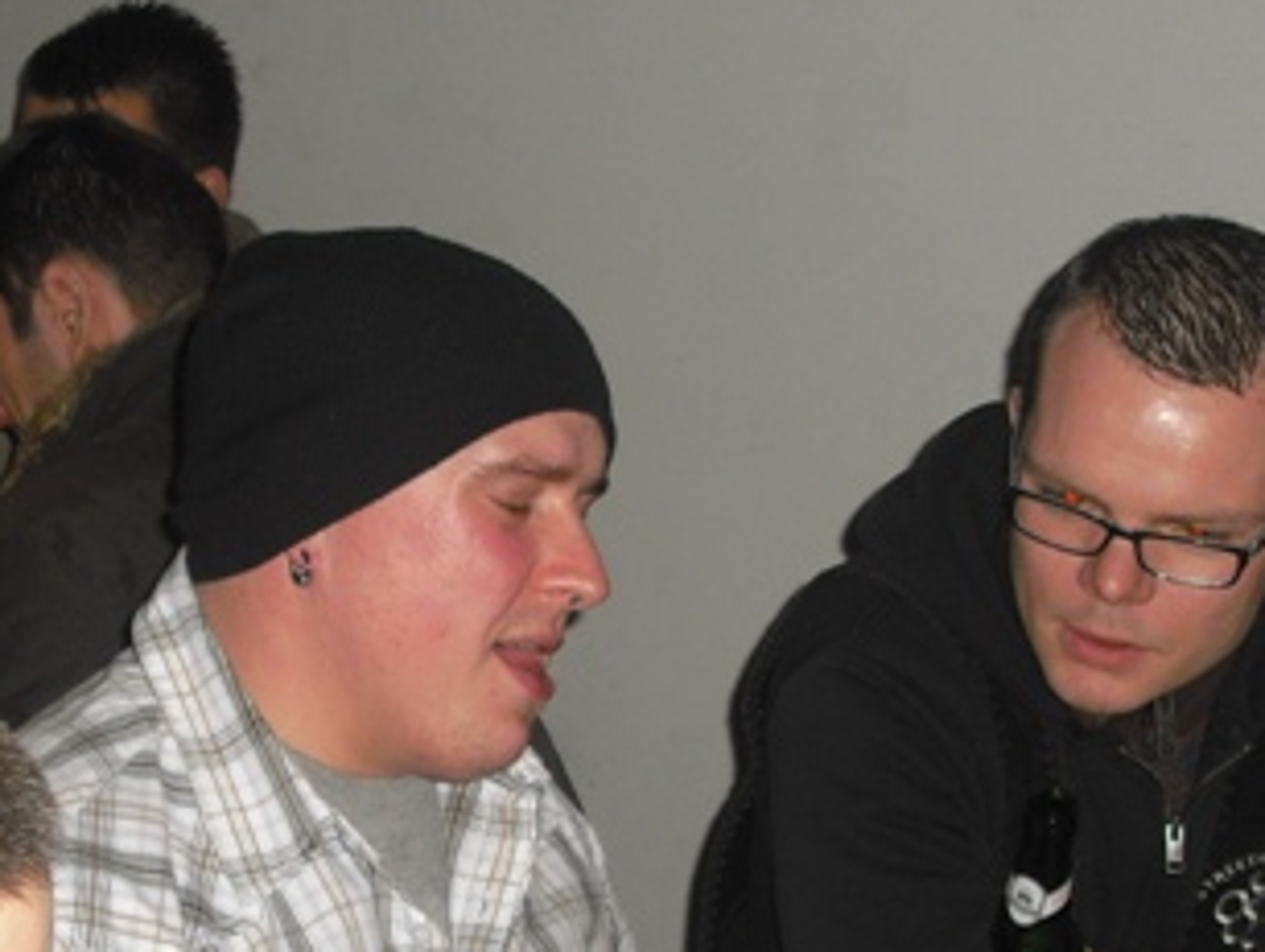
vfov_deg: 16.9
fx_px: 3183
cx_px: 490
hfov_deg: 22.4
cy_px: 709
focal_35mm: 87
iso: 100
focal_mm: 6.2
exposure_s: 1/60
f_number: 2.8
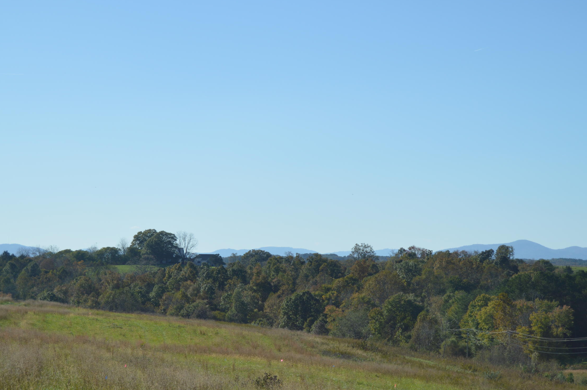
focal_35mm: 91
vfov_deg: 15.0
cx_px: 309
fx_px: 1477
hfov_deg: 22.5
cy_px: 235
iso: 100
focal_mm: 45
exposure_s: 1/800
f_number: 5.3
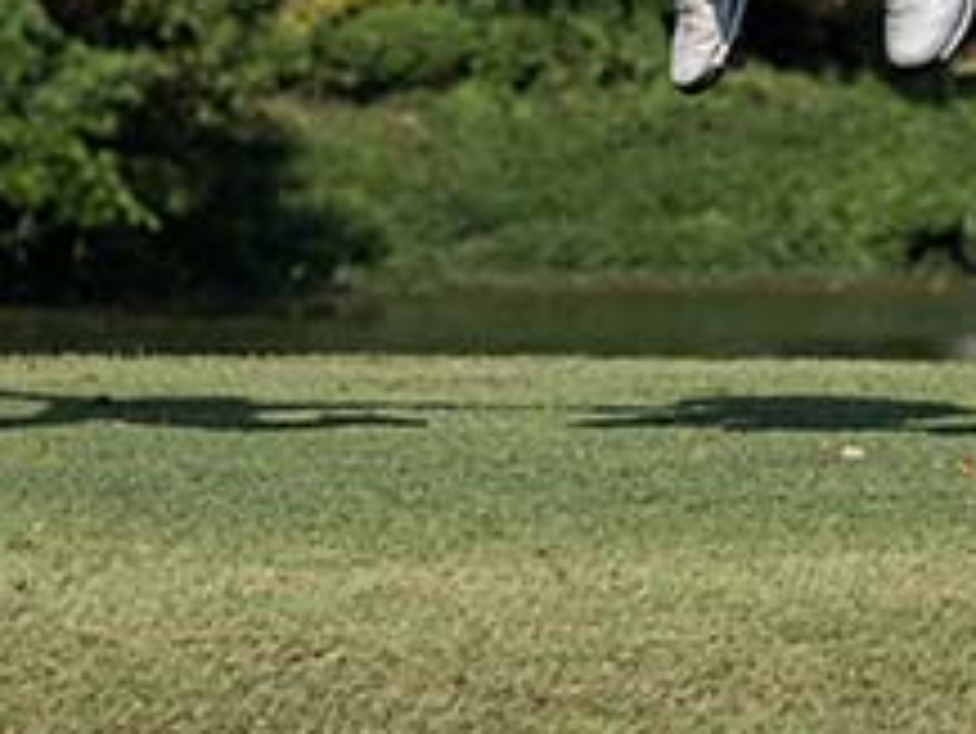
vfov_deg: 3.9
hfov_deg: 5.2
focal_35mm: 378
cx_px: 819
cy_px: -675
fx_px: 10664
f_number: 4.5
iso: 500
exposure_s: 1/5000
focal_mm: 89
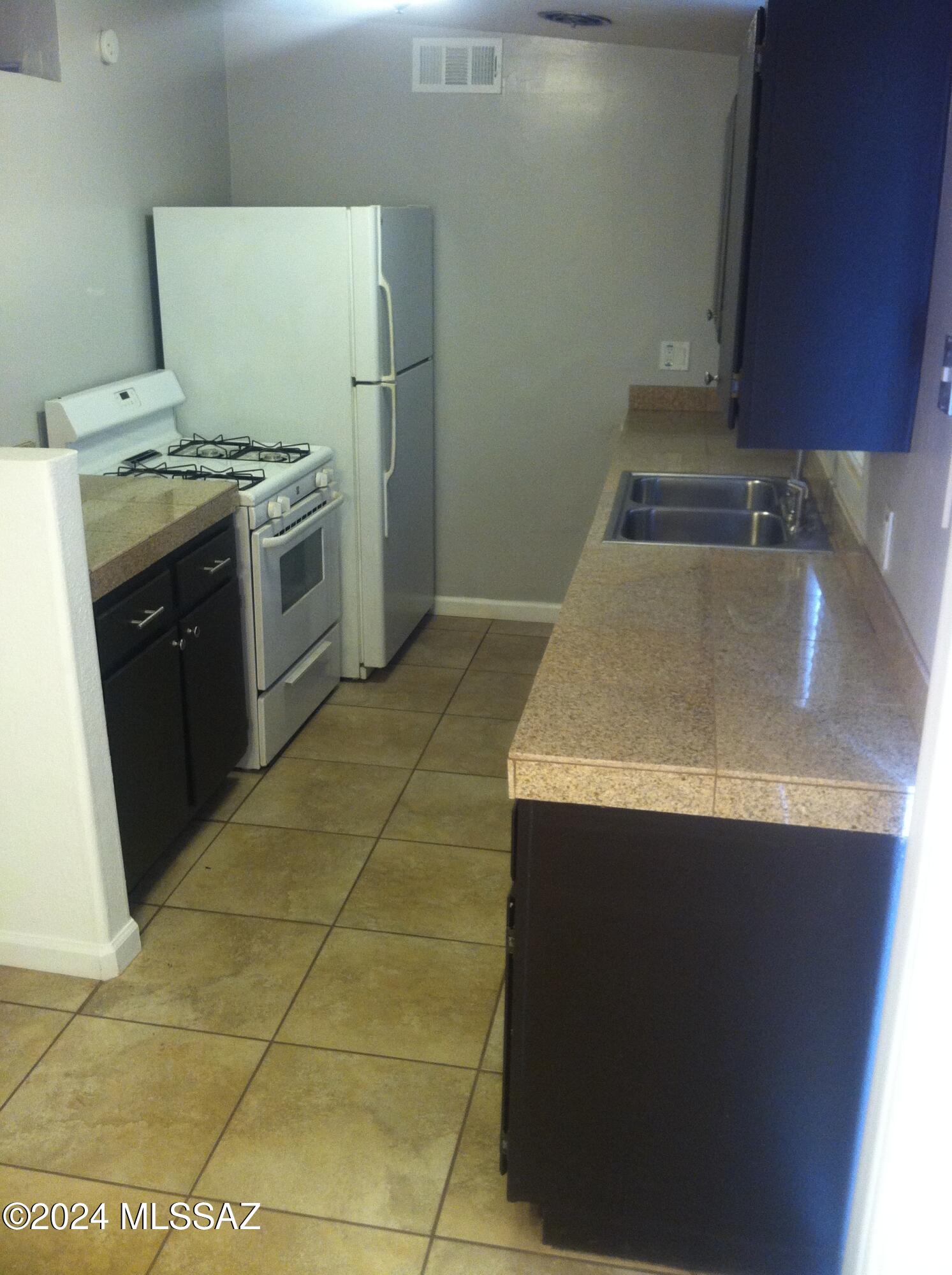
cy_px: 638
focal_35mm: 35
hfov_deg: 40.6
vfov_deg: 52.7
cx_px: 476
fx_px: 1287
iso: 200
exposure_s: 1/15
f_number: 2.8
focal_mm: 3.85
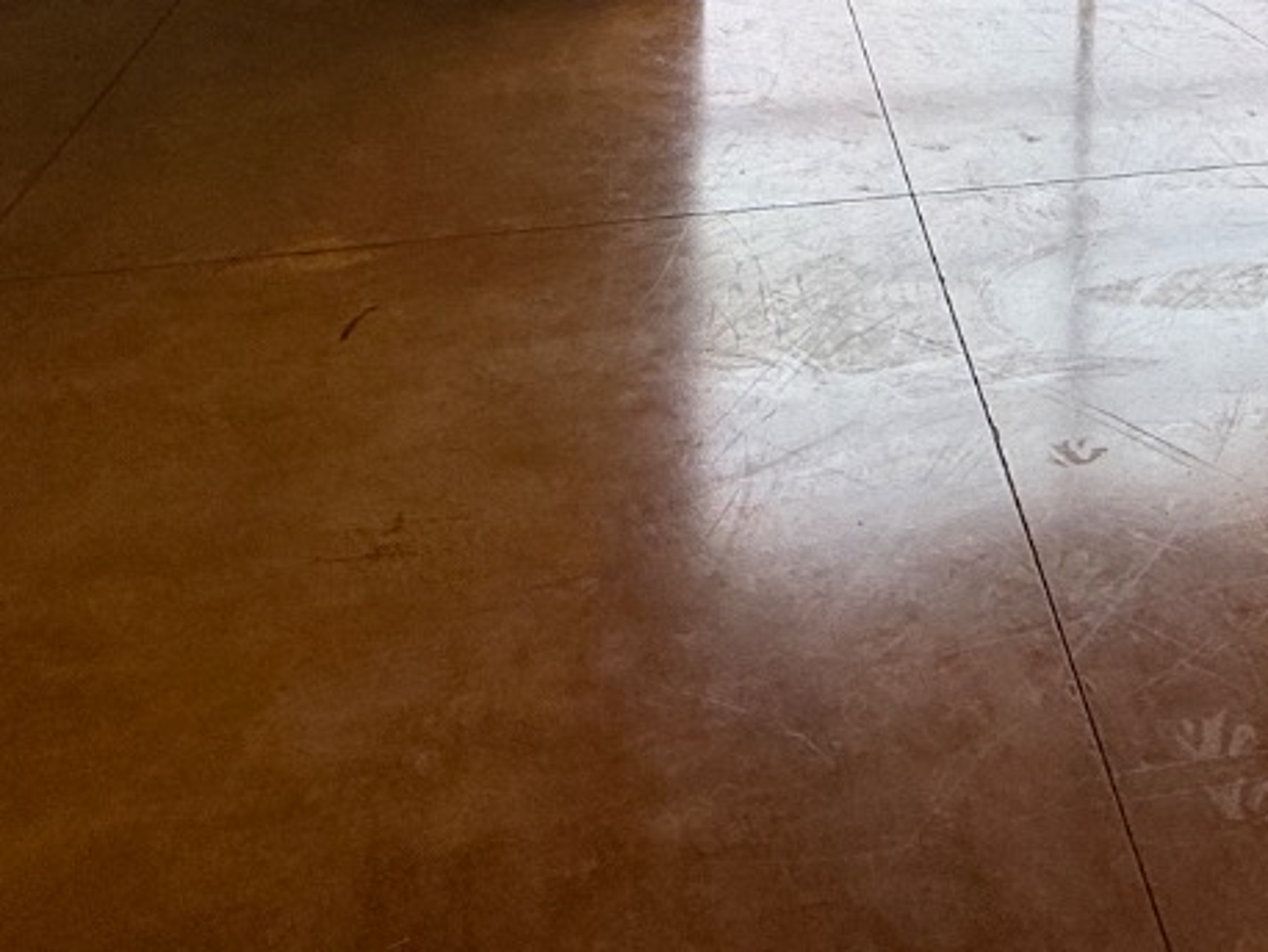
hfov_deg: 40.6
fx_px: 1613
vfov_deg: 26.2
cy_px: -385
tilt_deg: -6.2
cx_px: 1066
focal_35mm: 44
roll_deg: -1.7
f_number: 2.2
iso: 64
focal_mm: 2.22
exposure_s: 1/133
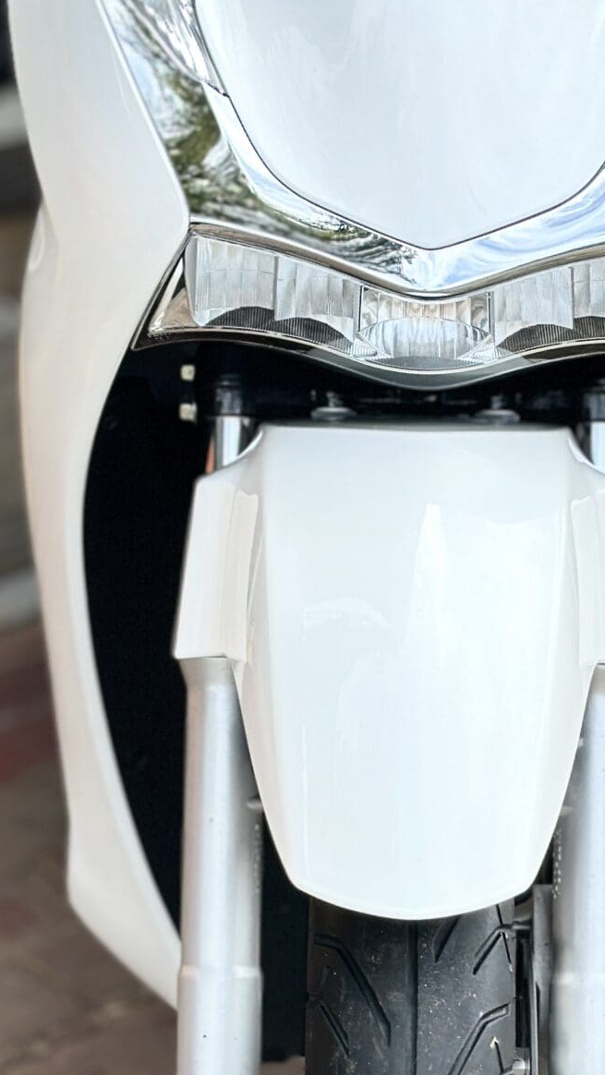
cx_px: 417
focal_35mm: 115
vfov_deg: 18.6
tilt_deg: -17.8
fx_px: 3279
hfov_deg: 10.5
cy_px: 536
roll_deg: -0.3
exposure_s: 1/1376
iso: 80
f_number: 1.78
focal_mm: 6.86
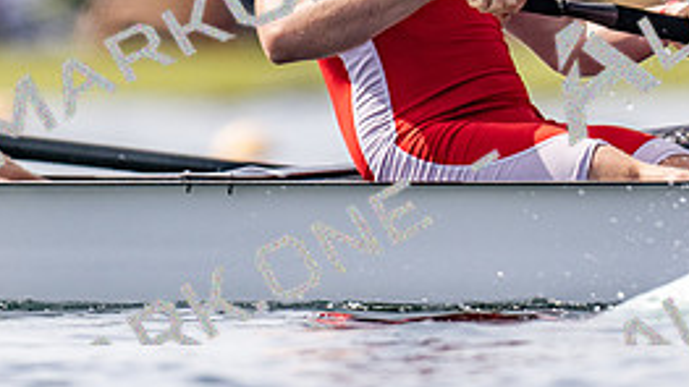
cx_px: 330
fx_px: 37950
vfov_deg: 0.6
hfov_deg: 1.0
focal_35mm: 2077
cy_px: -102
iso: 200
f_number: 4
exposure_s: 1/2500
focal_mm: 600
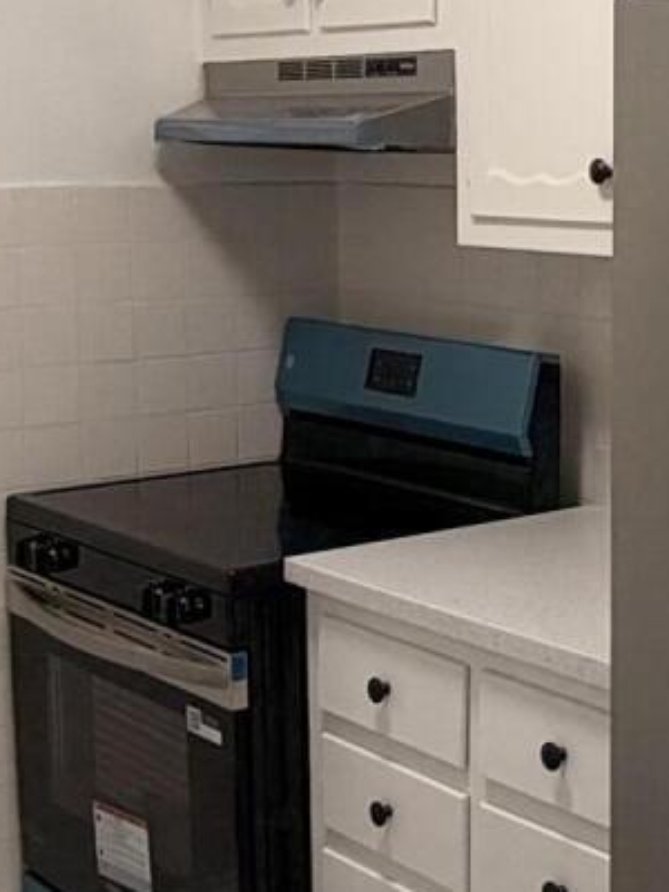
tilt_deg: -8.4
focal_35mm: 70
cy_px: 439
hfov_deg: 20.4
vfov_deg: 27.8
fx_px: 1804
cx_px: 644
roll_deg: -1.2
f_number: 2.2
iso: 250
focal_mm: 2.22
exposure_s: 1/120
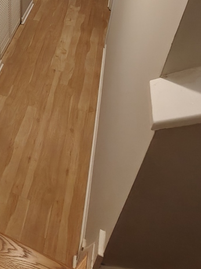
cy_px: -14
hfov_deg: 36.2
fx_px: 271
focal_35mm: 35
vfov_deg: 43.2
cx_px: -5
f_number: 2
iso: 1000
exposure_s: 1/120
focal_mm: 2.3
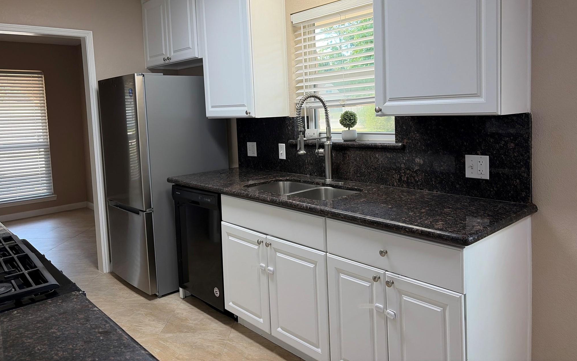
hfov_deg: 66.5
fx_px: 440
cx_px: 291
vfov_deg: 44.3
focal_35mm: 28
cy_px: 142
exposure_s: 1/110
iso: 64
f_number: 1.6
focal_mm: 5.96
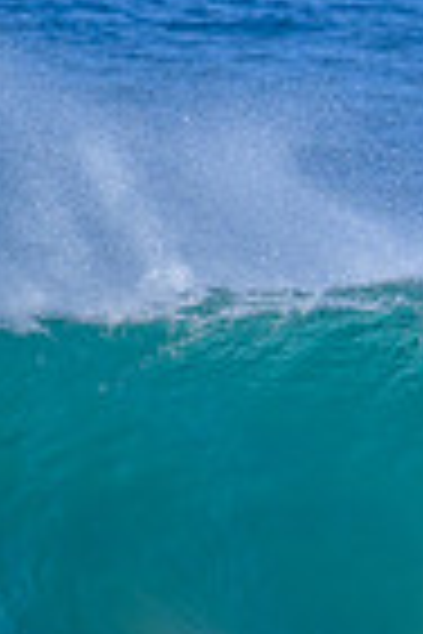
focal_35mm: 2305
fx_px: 40622
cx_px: 1008
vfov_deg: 0.9
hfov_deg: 0.6
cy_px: 456
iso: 720
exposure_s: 1/2000
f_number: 8
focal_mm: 560
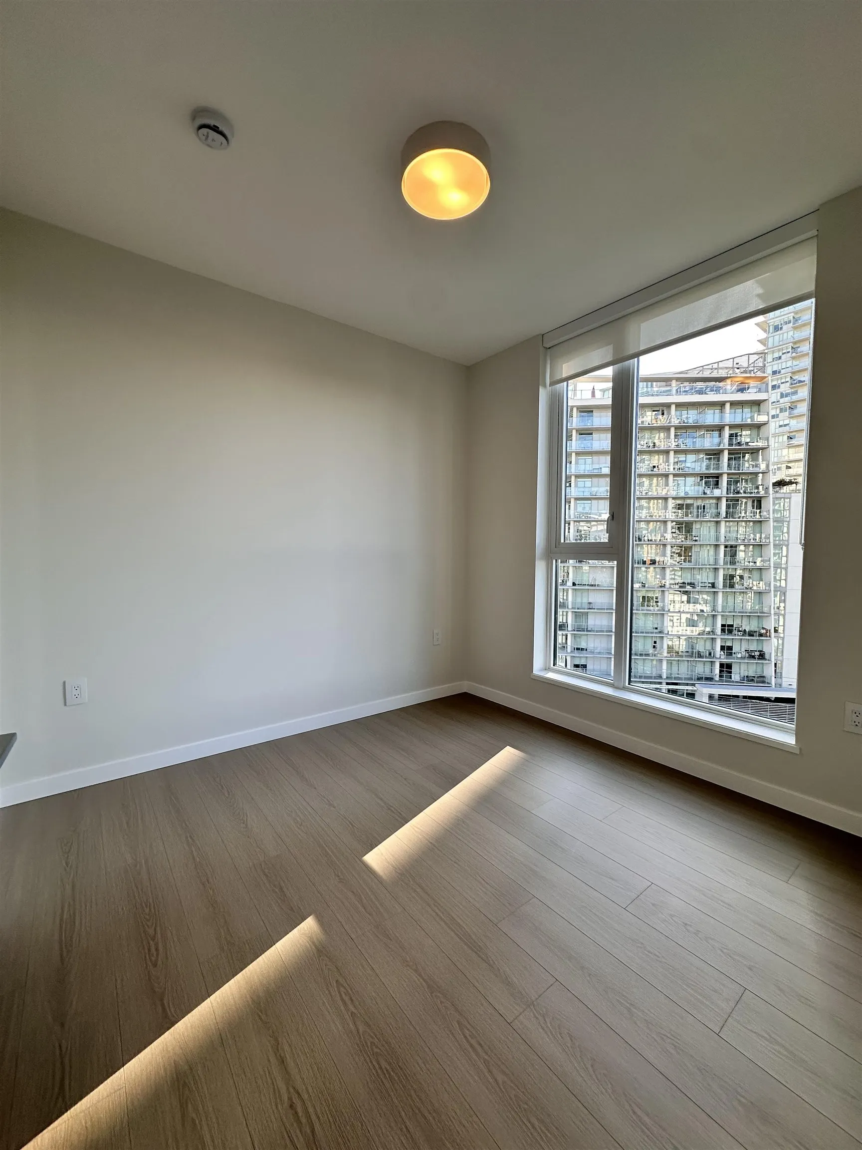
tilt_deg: -2.8
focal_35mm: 14
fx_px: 465
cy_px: 575
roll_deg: -0.9
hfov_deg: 85.7
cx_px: 431
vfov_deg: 102.1
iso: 50
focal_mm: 2.22
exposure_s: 1/120
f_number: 2.2
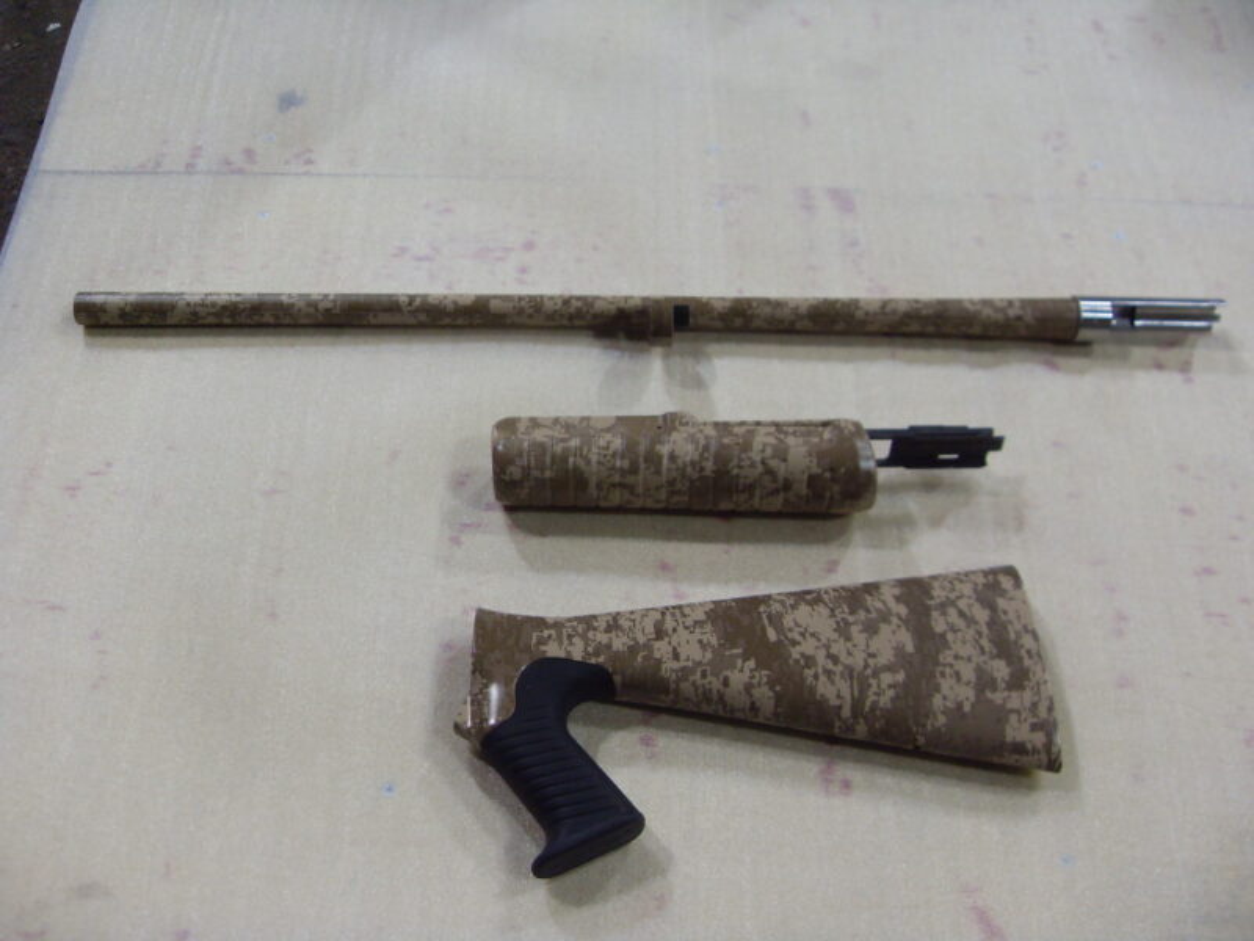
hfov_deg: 52.6
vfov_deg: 40.7
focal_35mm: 35
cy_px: 470
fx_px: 1268
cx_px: 627
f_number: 2.8
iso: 120
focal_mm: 6.3
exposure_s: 1/45
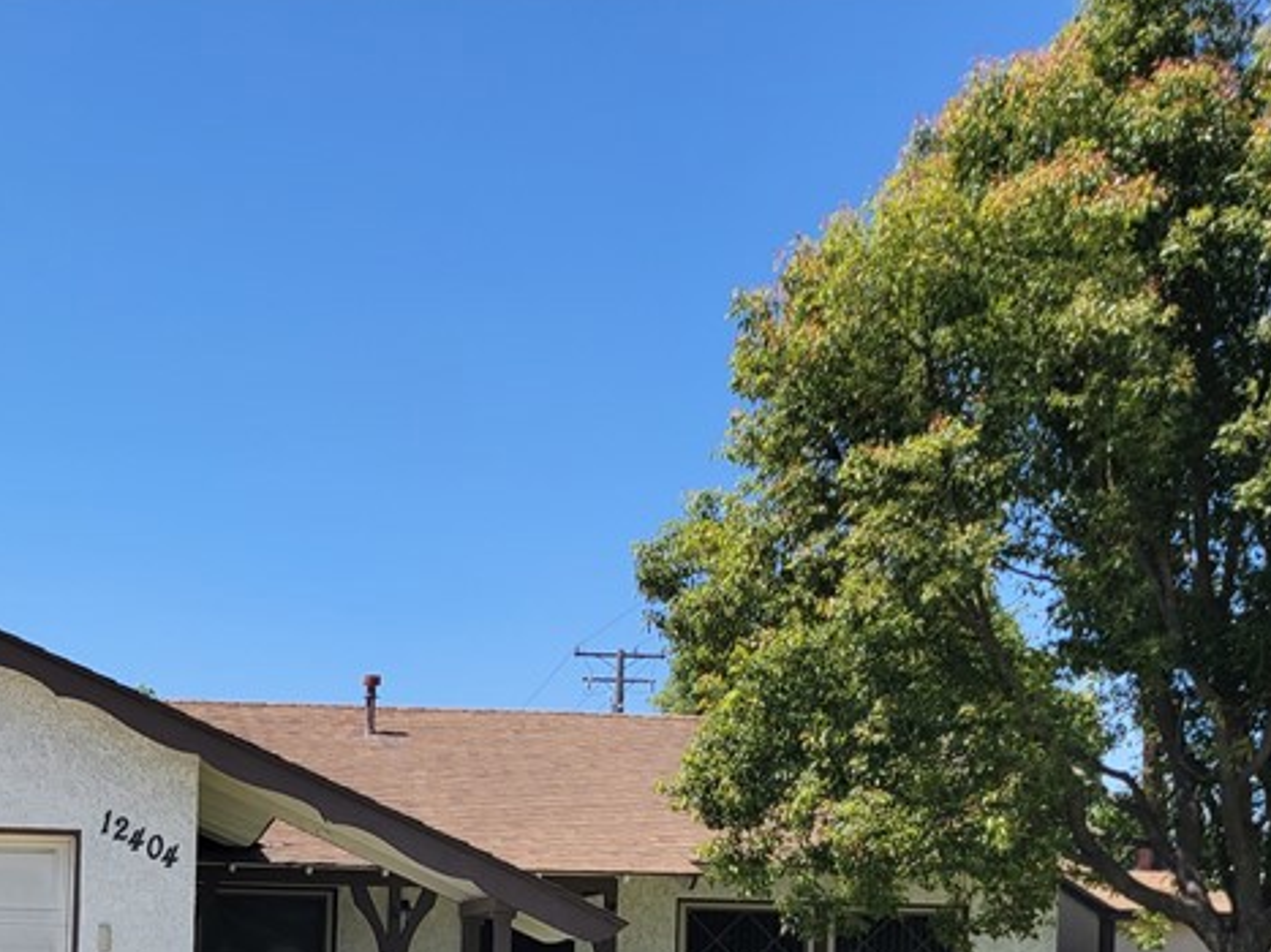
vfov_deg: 24.2
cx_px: 201
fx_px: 2092
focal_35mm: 57
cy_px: 1012
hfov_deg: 32.6
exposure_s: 1/2828
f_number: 1.8
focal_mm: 5.4
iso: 40
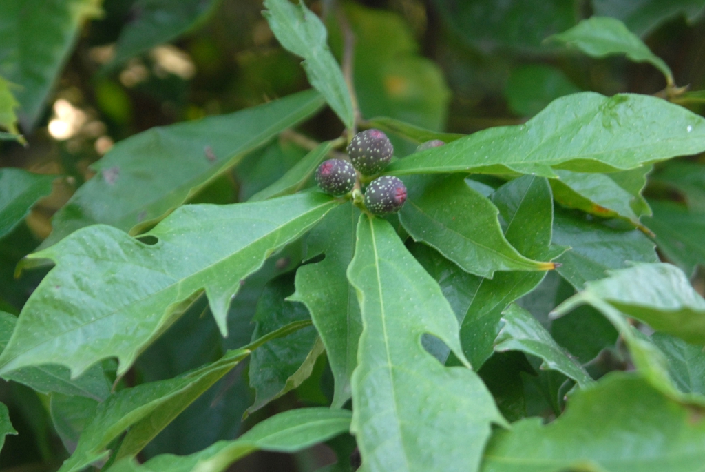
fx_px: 2705
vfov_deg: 10.0
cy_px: 236
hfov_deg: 14.8
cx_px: 352
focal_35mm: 138
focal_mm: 92
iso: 400
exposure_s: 1/45
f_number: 5.3
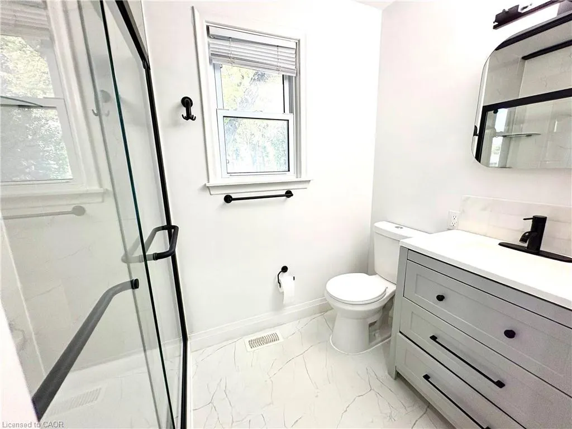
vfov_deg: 85.7
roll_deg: +2.0
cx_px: 286
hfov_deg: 102.1
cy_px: 214
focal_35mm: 14
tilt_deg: -10.9
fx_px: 231
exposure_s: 1/120
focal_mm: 2.22
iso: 160
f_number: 2.2
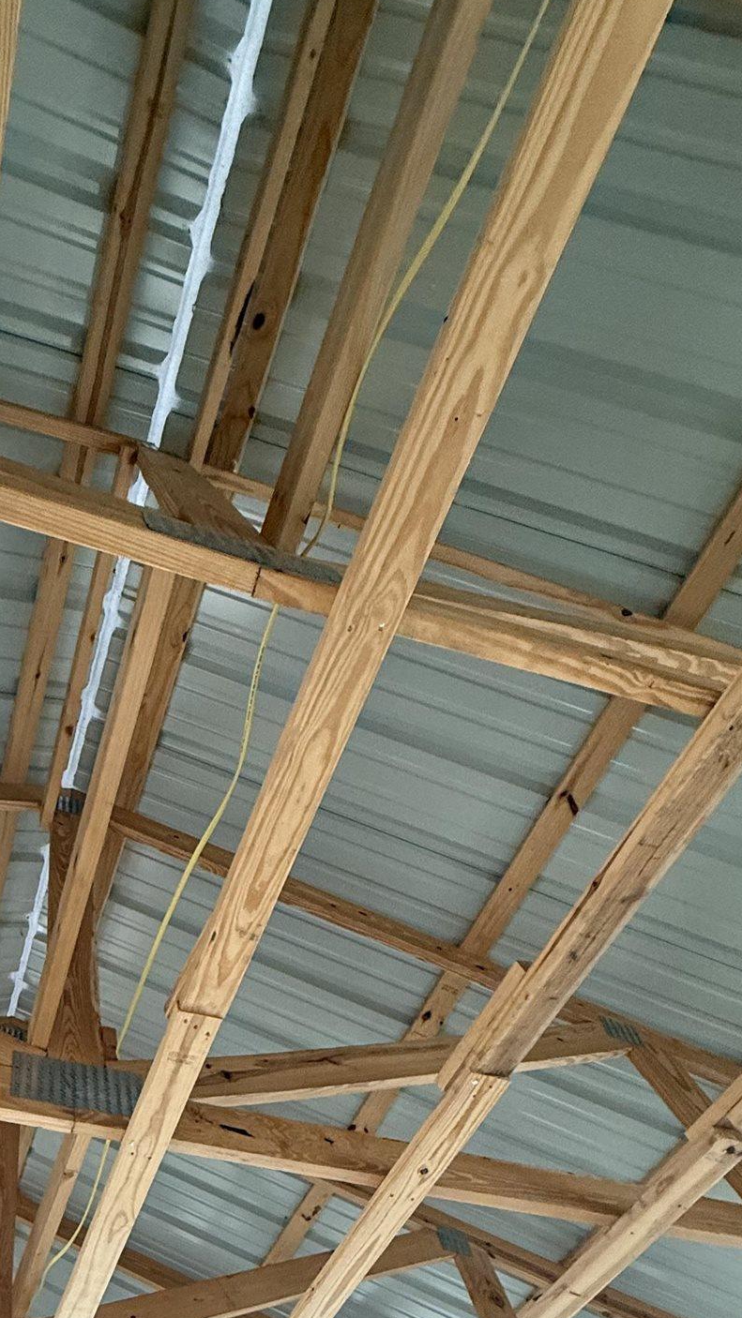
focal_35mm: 25
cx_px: 74
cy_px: 1068
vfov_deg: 66.7
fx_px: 874
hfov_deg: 42.2
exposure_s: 1/60
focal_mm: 2.22
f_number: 2.2
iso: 500
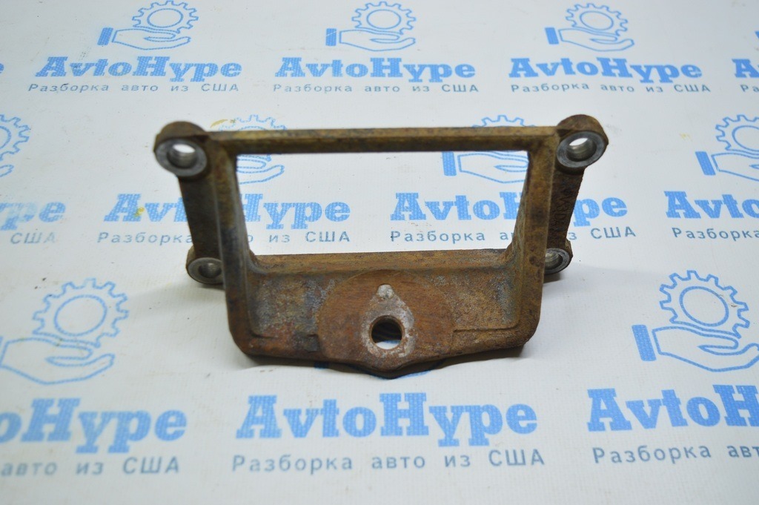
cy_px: 252
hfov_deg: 53.2
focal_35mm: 36
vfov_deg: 36.8
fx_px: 758
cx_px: 380
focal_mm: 24
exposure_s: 1/60
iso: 400
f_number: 4
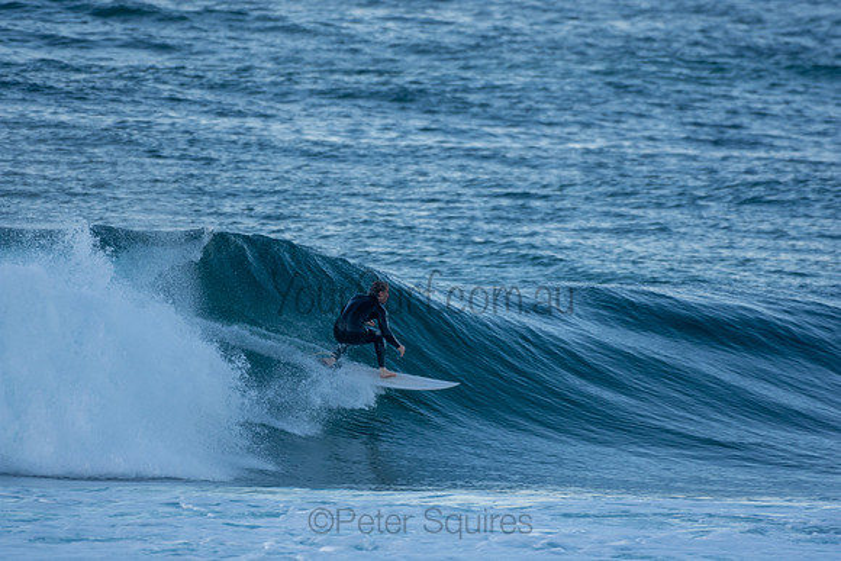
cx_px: 420
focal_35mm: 750
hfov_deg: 2.7
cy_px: 280
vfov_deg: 1.8
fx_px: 17524
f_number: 5.6
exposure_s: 1/400
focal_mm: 500
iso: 280
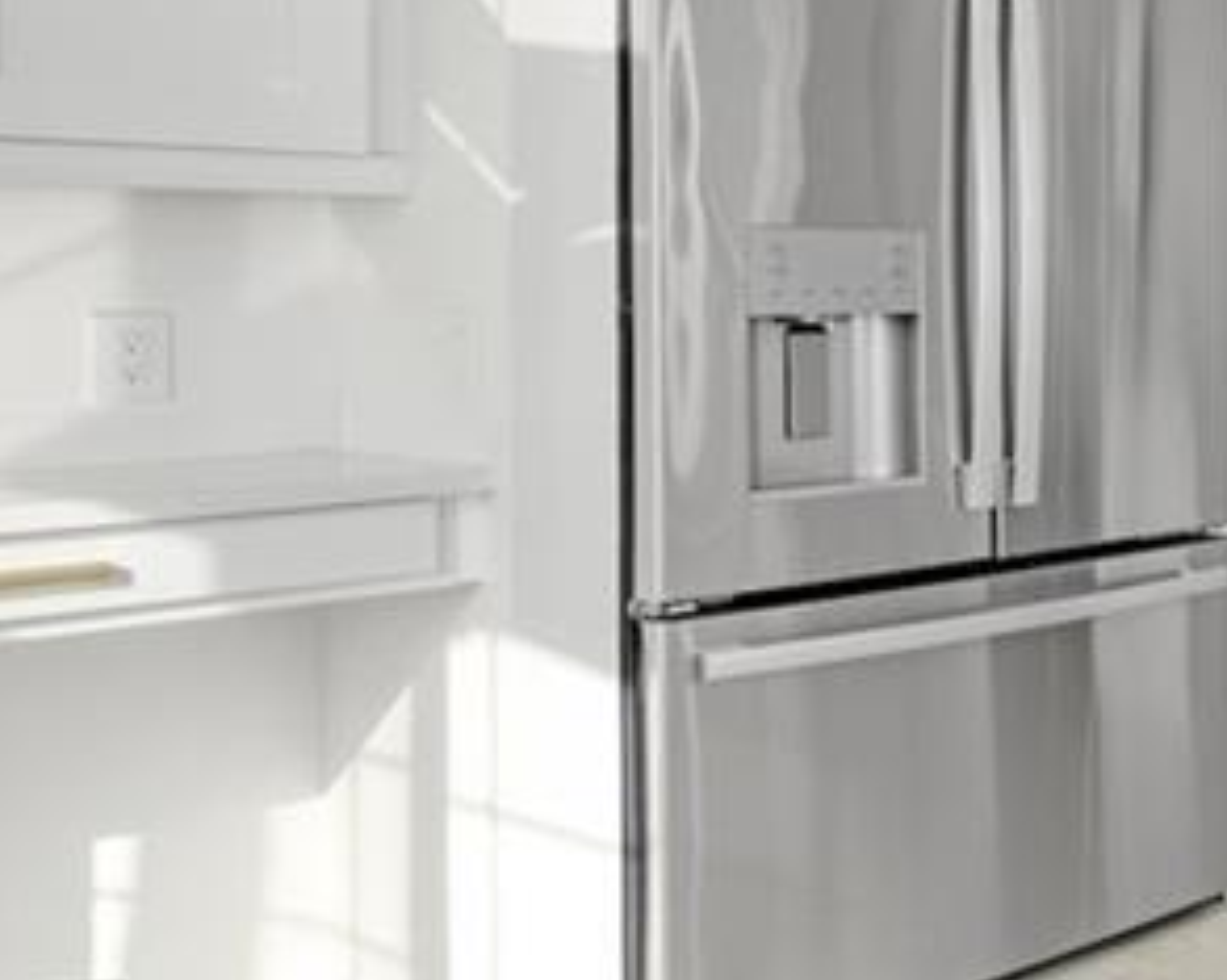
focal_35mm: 46
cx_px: 2106
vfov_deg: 32.2
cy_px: 274
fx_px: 1669
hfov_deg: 23.8
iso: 160
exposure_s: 1/25
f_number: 10
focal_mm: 14
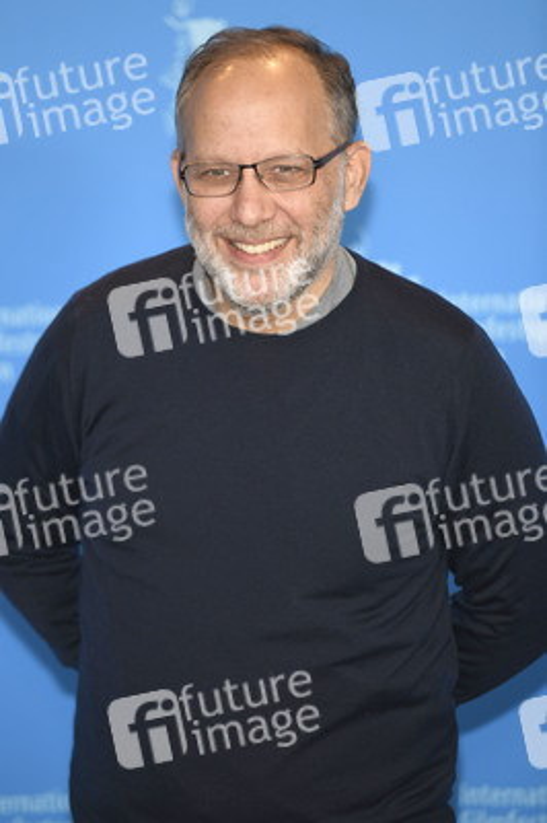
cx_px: 274
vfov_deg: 10.3
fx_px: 4566
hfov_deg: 6.9
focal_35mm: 200
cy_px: 412
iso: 640
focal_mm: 200
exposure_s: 1/400
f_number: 3.2
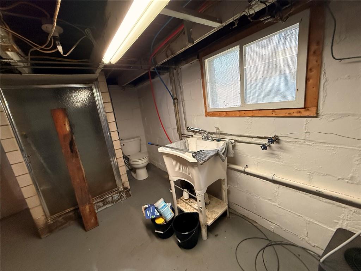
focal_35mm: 14
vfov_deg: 85.7
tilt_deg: -11.2
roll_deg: +7.7
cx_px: 180
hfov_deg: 102.1
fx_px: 146
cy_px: 136
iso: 640
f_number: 2.2
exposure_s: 1/120
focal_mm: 2.22
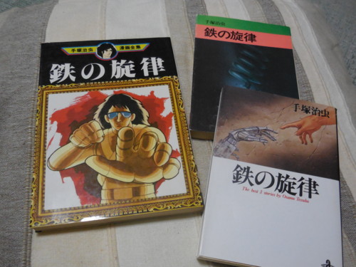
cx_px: 178
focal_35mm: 33
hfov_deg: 55.4
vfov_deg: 42.9
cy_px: 134
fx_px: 339
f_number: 3.7
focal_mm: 5.9
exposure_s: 1/25
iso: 800
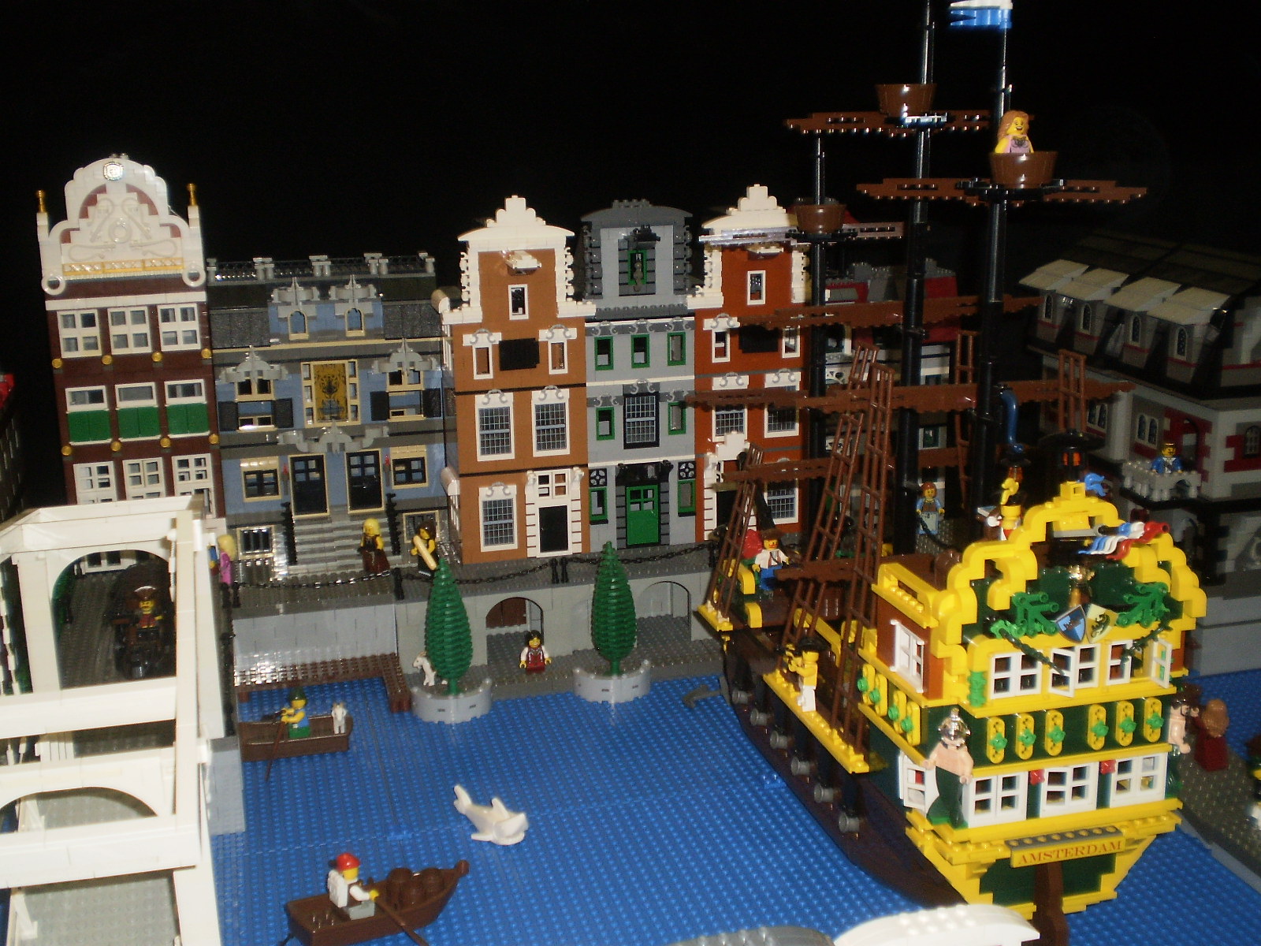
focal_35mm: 42
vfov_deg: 34.3
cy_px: 473
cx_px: 630
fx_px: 1530
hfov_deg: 44.8
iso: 125
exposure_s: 1/30
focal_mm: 7.4
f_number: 3.5
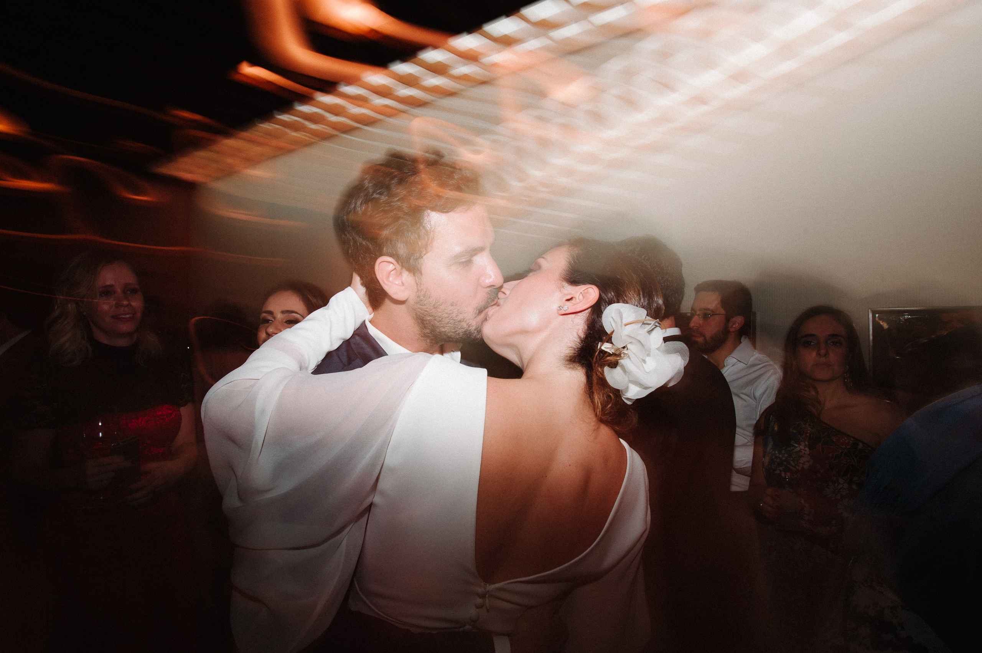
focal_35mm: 20
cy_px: 326
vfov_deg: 61.9
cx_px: 491
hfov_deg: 84.0
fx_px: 545
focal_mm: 20
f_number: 11
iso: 125
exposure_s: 1/1.25
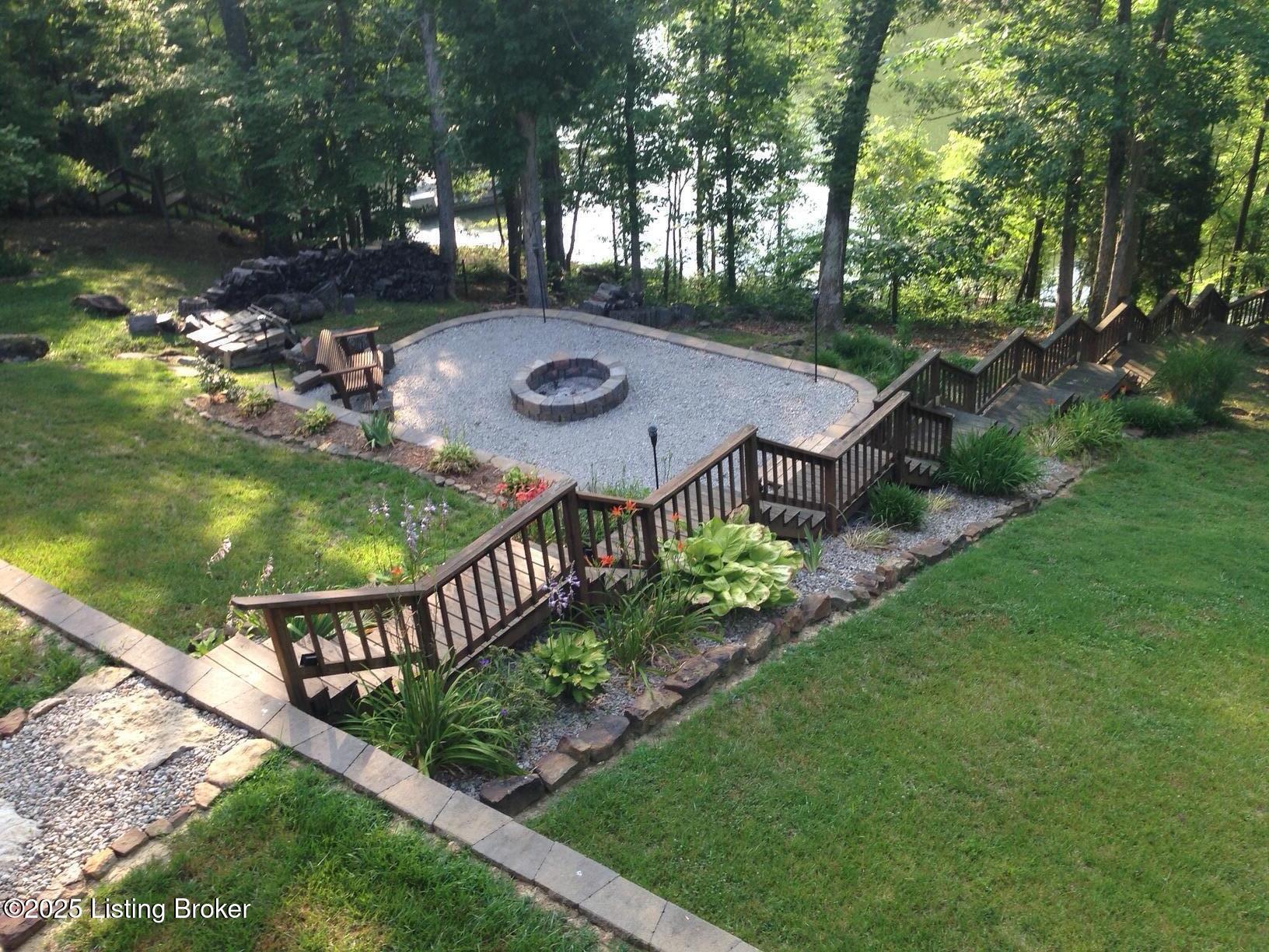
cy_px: 476
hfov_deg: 55.4
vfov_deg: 42.9
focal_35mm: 33
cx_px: 634
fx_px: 1210
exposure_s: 1/198
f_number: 2.4
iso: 50
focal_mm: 4.12
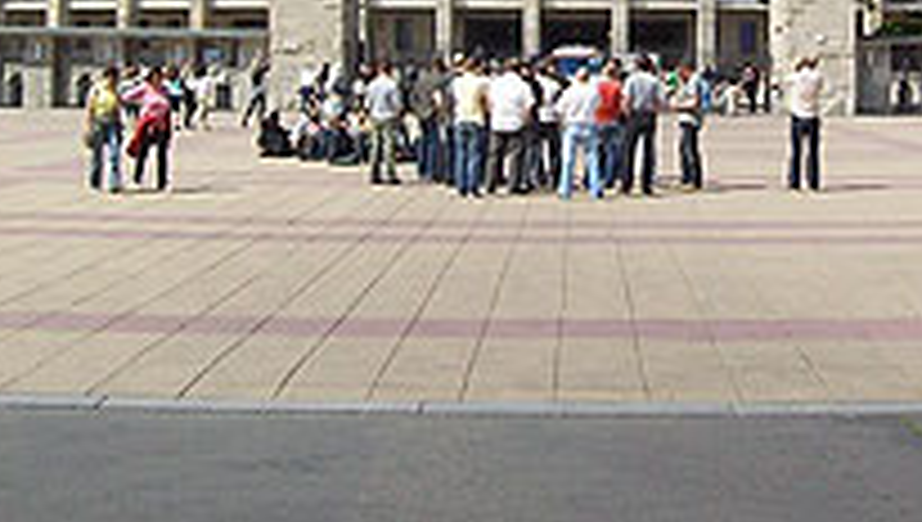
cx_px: 580
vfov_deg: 13.6
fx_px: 2106
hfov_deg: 24.6
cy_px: -153
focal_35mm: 86
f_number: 4.8
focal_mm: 6
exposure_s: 1/629
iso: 80
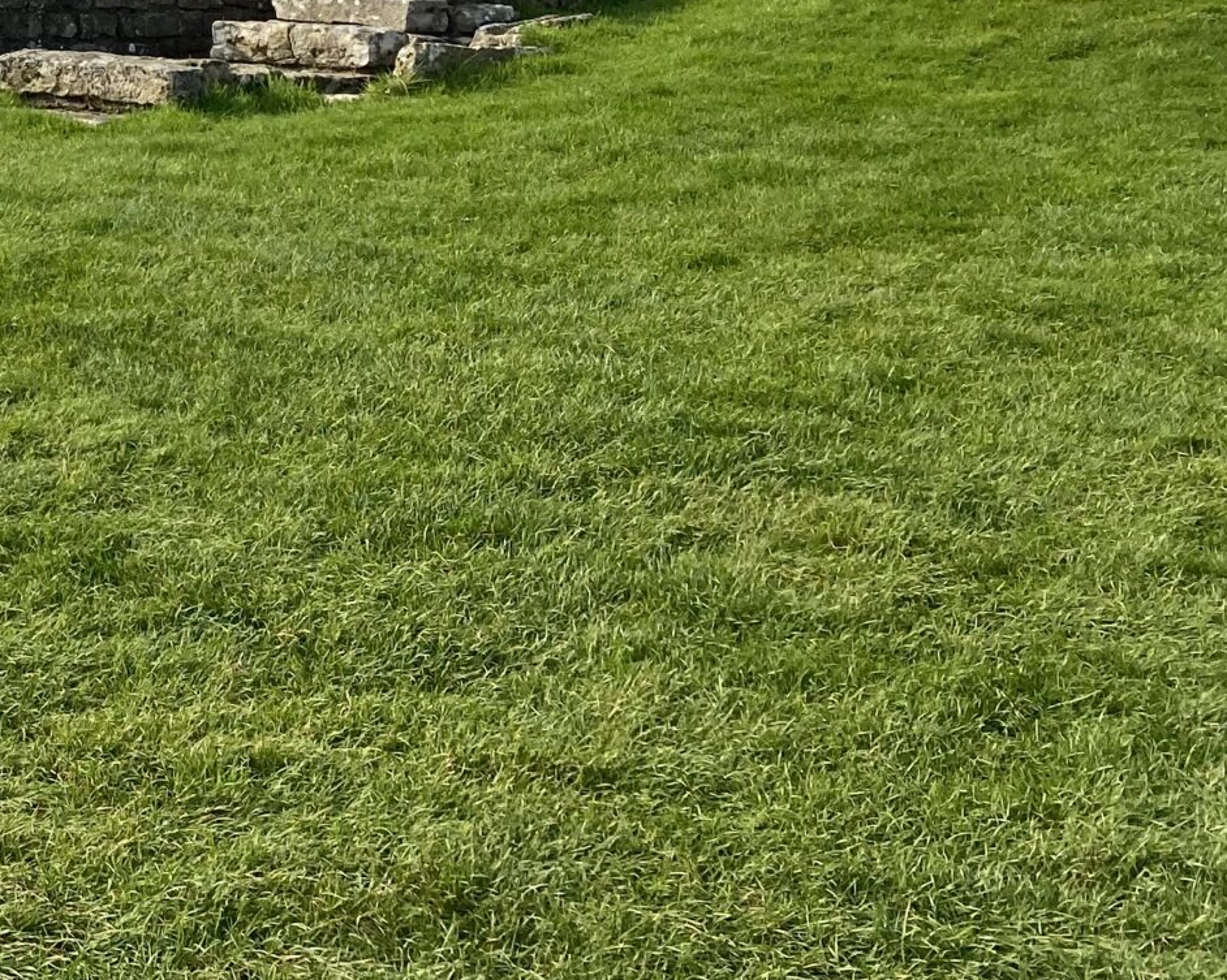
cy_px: -79
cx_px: -353
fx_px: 2505
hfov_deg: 24.2
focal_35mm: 69
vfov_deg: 21.1
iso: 32
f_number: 1.8
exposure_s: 1/3610
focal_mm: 4.25
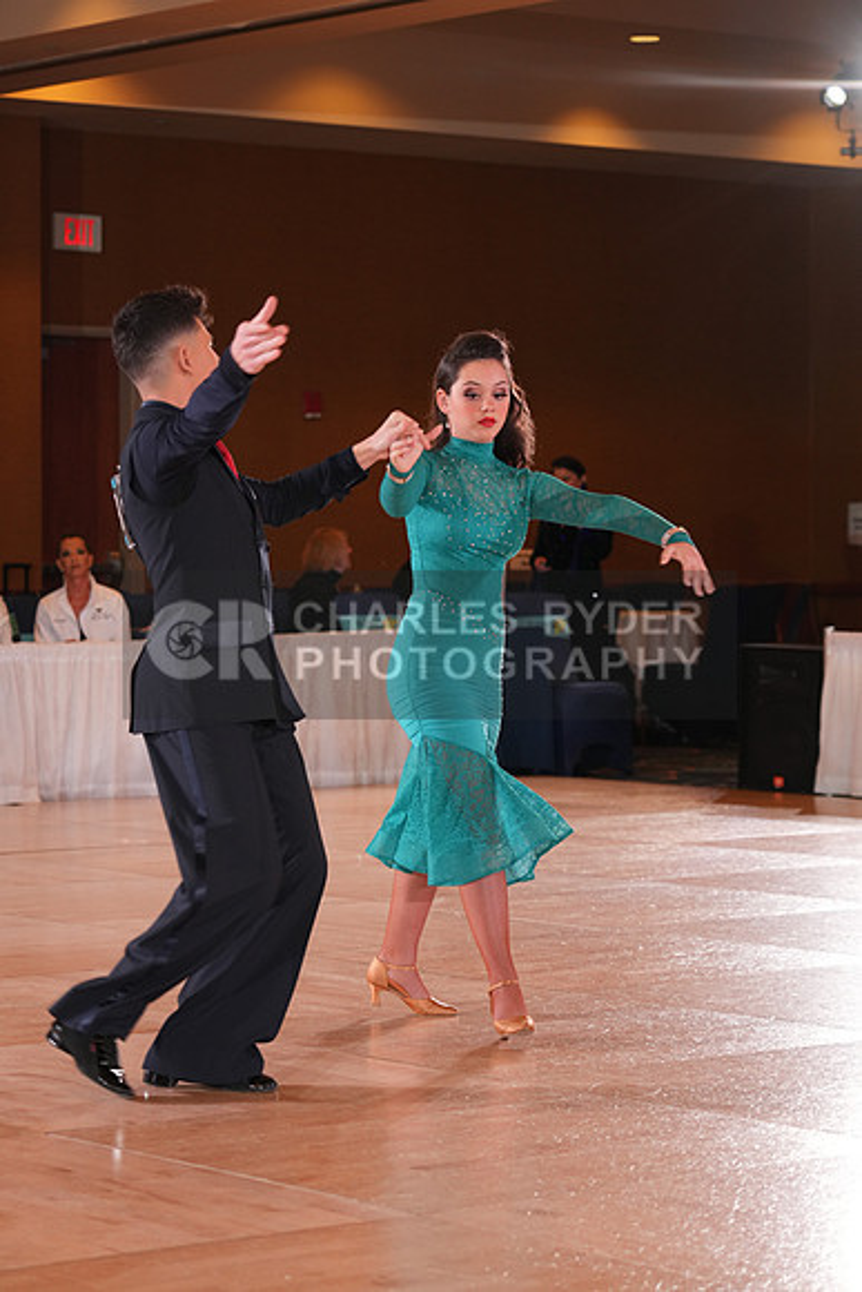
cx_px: 431
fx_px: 3769
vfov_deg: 19.5
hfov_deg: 13.0
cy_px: 646
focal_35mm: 105
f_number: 5
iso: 1250
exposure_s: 1/160
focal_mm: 105
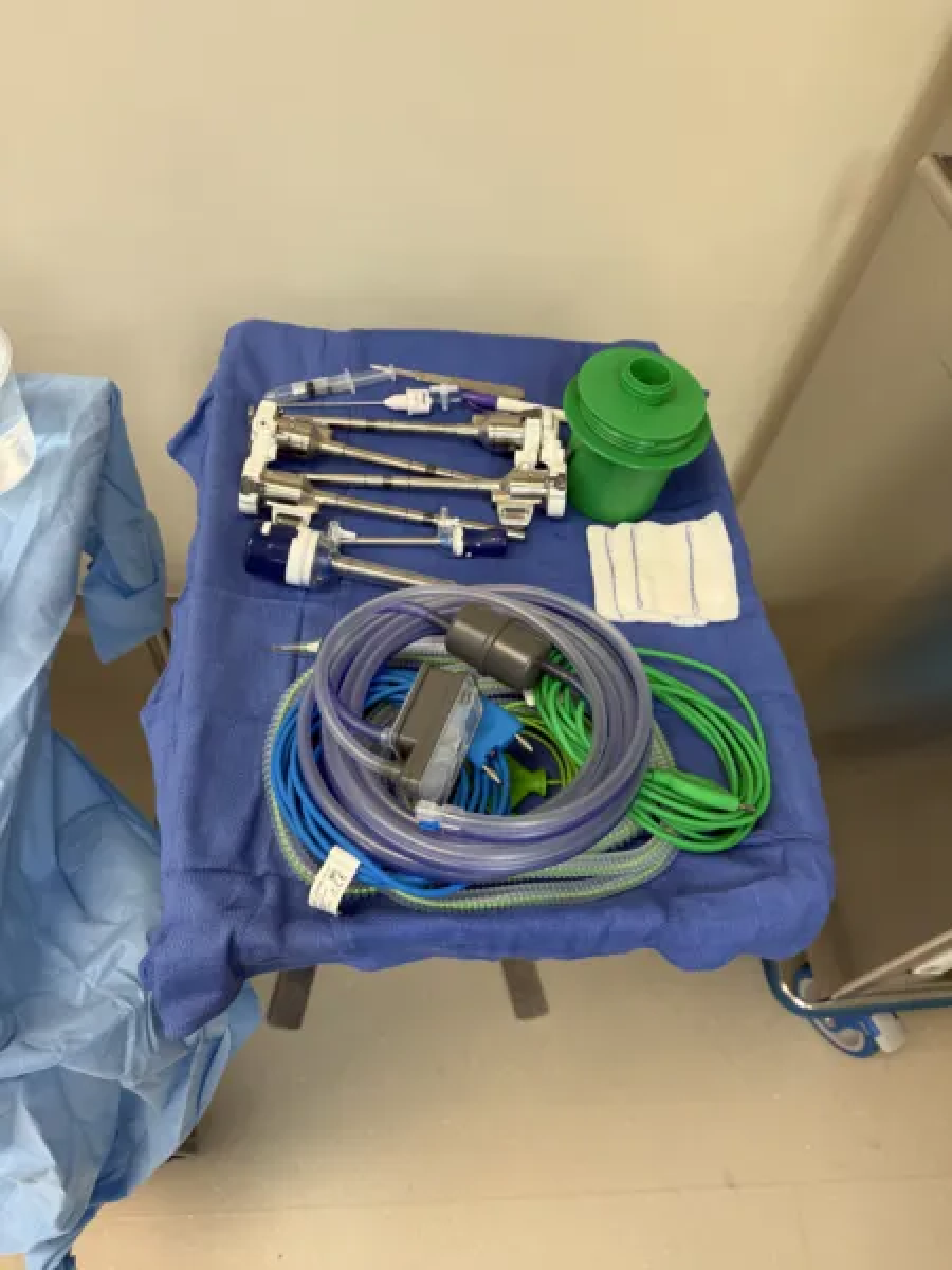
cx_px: 476
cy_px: 635
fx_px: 880
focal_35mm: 24
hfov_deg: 56.8
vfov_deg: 71.6
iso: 80
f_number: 1.78
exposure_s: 1/120
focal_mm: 6.76
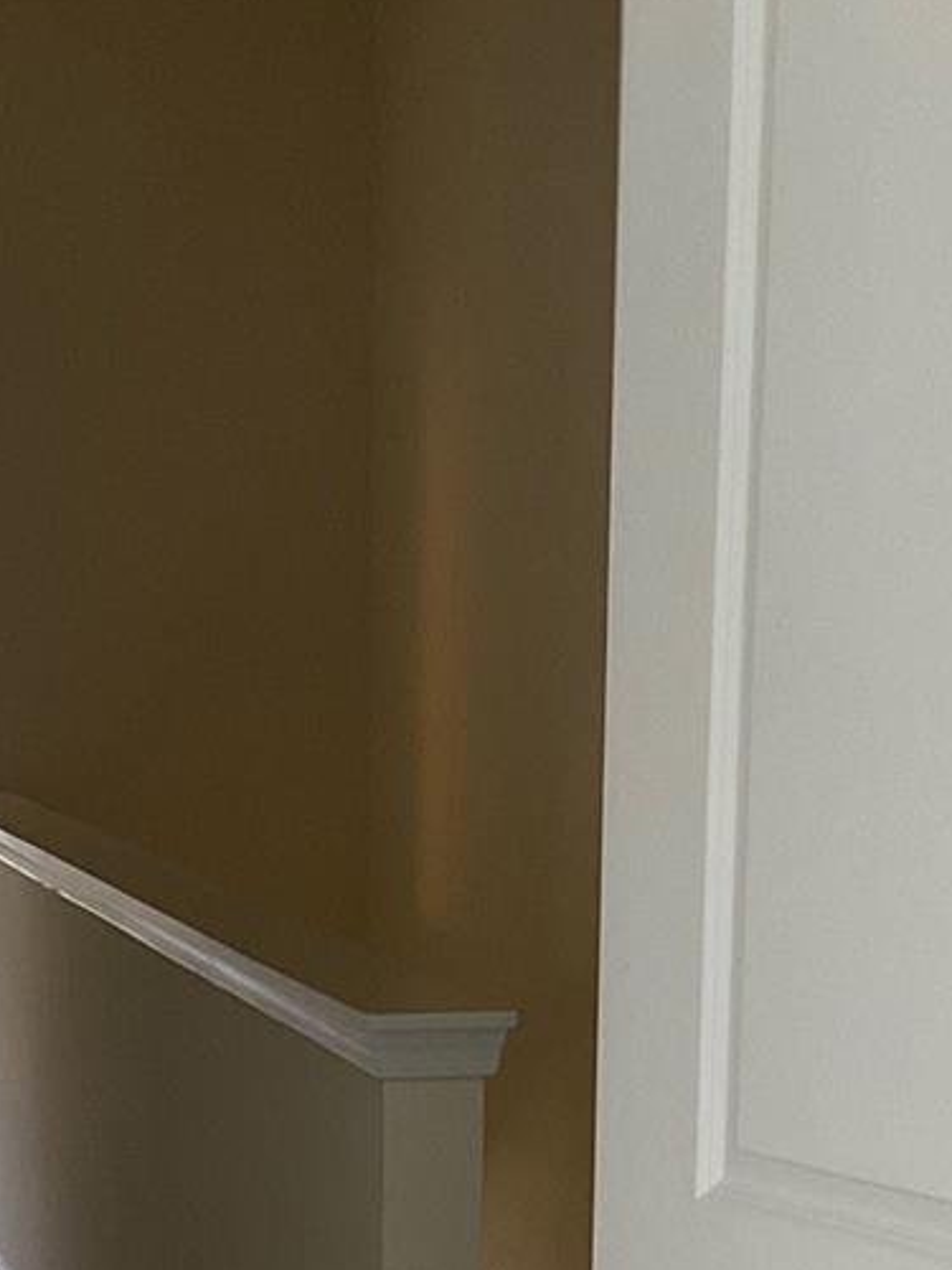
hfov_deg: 16.5
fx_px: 3264
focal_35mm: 89
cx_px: 264
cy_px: 1364
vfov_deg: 21.0
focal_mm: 3
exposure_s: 1/60
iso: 80
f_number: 1.8
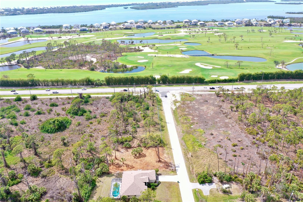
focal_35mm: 28
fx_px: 236
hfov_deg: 65.5
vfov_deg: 46.4
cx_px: 152
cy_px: 101
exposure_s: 1/240
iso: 100
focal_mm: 10.26
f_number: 5
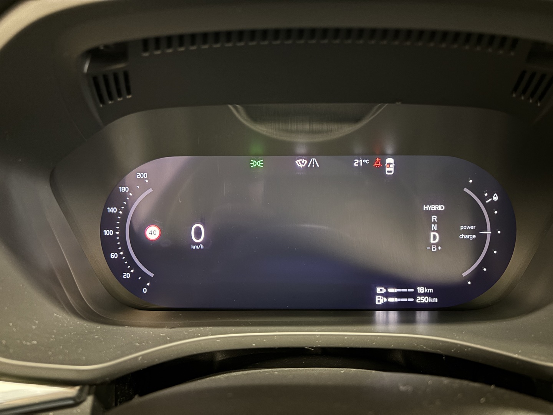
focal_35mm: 26
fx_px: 415
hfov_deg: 67.3
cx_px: 276
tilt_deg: -18.4
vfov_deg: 53.1
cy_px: 208
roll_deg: +0.1
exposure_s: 1/9
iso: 800
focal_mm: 5.96
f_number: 1.6
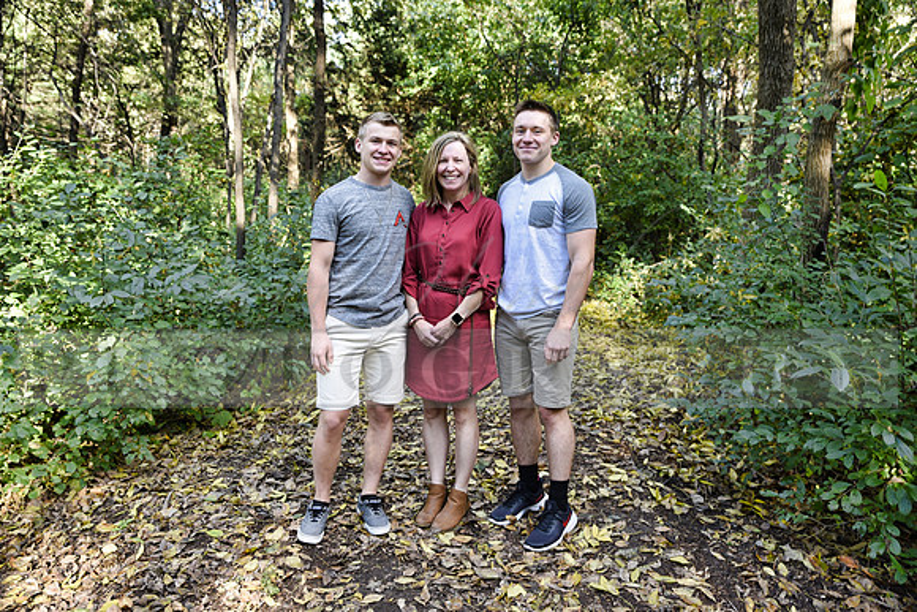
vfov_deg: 45.0
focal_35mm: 29
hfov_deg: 63.6
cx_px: 458
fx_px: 739
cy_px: 306
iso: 200
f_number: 3.5
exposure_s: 1/60
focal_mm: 29
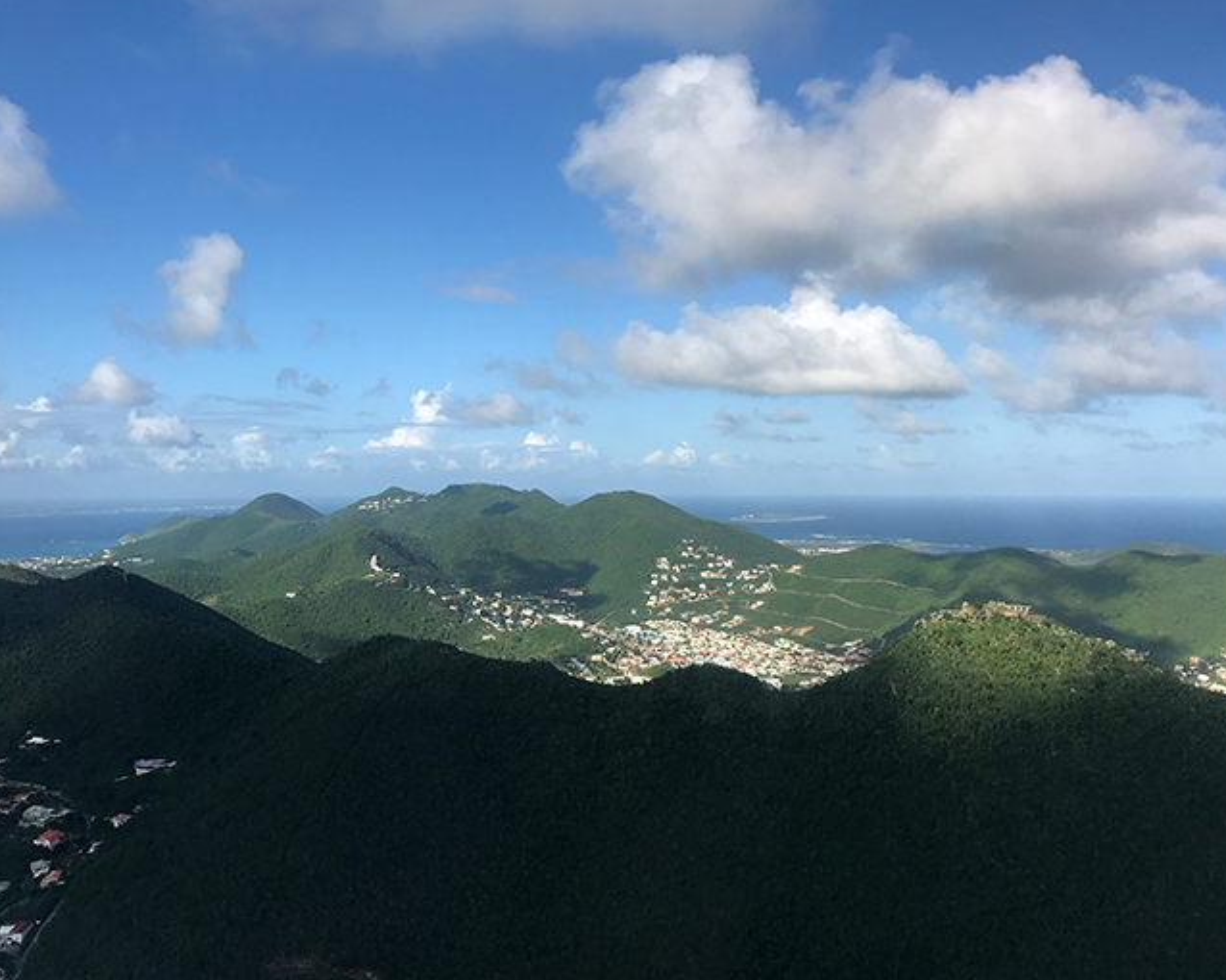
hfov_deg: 58.7
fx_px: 1088
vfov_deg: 48.5
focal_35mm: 30
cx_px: 573
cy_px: 485
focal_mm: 3.99
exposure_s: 1/2128
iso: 20
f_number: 1.8
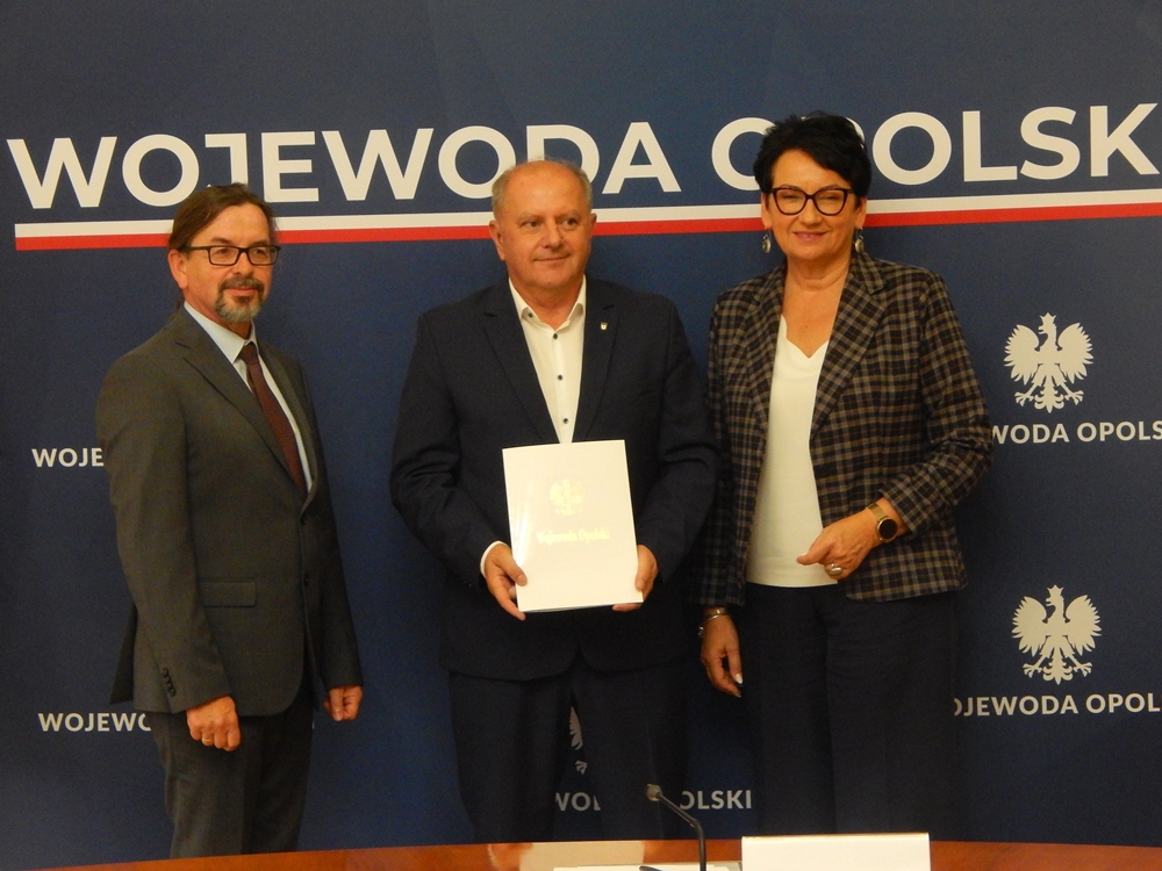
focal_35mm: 94
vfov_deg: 15.7
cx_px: 581
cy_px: 436
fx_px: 3155
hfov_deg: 20.9
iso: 800
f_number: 4.4
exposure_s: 1/50
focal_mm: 16.6
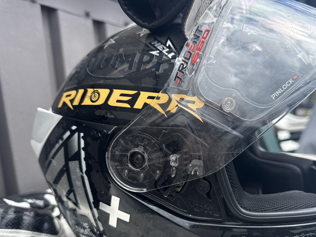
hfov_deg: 56.3
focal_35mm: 32
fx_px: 292
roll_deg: +2.5
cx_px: 194
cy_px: 153
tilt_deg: -10.3
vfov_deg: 43.7
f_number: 1.78
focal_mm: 6.76
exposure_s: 1/1901
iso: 100
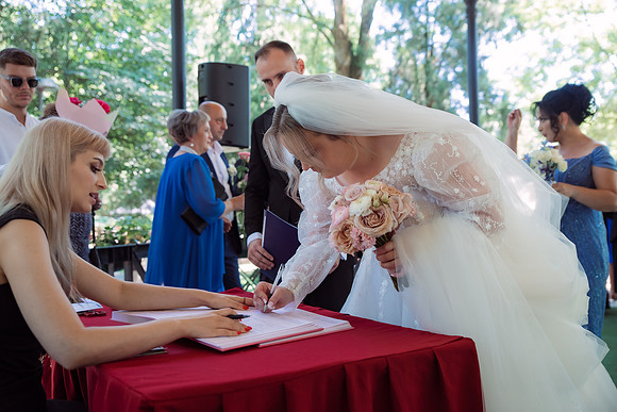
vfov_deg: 35.1
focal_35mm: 38
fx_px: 651
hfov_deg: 50.7
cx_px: 308
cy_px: 206
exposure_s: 1/200
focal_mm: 38
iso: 640
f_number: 3.2
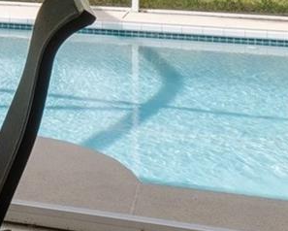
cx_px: -144
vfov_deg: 13.5
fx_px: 904
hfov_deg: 16.5
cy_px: -136
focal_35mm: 106
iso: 320
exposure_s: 1/250
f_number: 8
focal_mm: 14
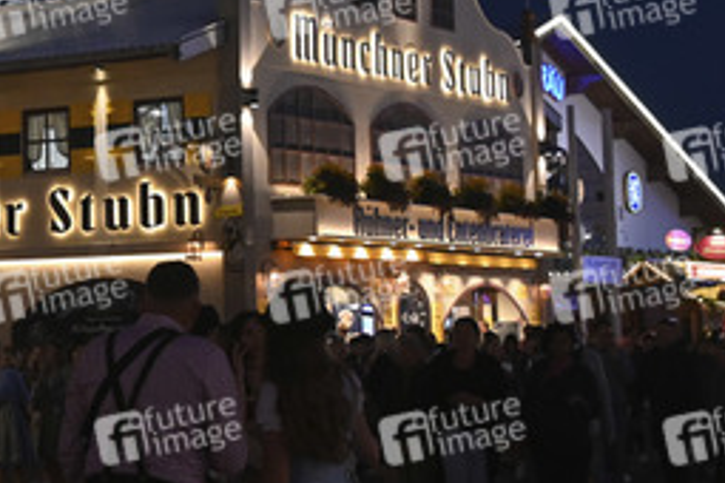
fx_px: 2135
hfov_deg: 19.0
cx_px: 91
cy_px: 77
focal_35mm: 106
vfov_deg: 12.8
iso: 5000
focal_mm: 40
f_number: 7.1
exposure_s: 1/200
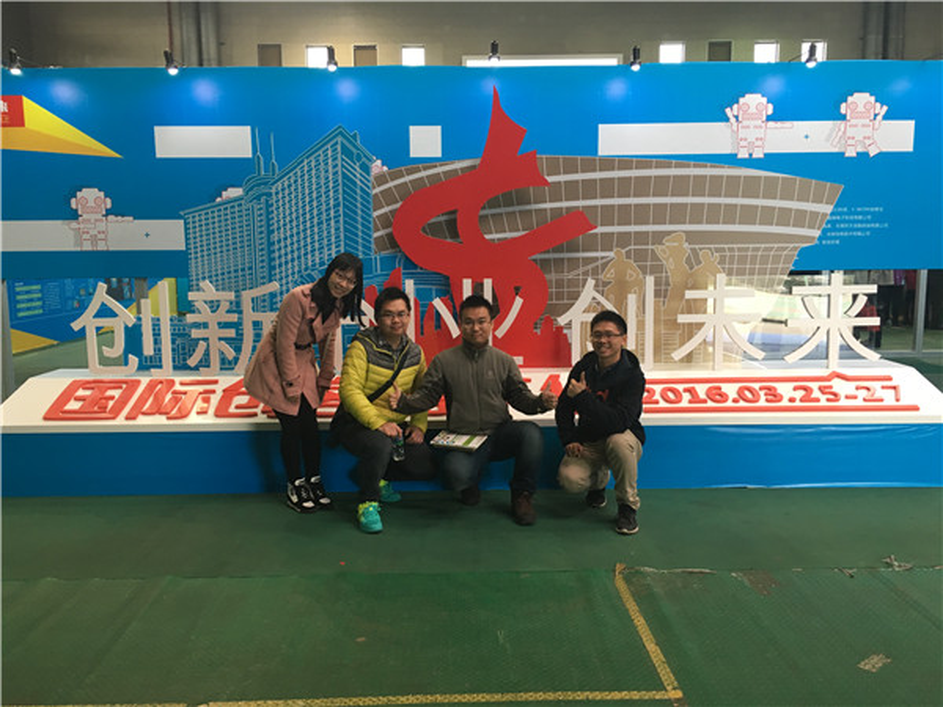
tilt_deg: -7.7
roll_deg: -0.5
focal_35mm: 29
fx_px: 790
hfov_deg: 61.7
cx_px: 472
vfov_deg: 48.2
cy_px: 354
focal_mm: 4.15
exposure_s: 1/33
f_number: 2.2
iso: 50
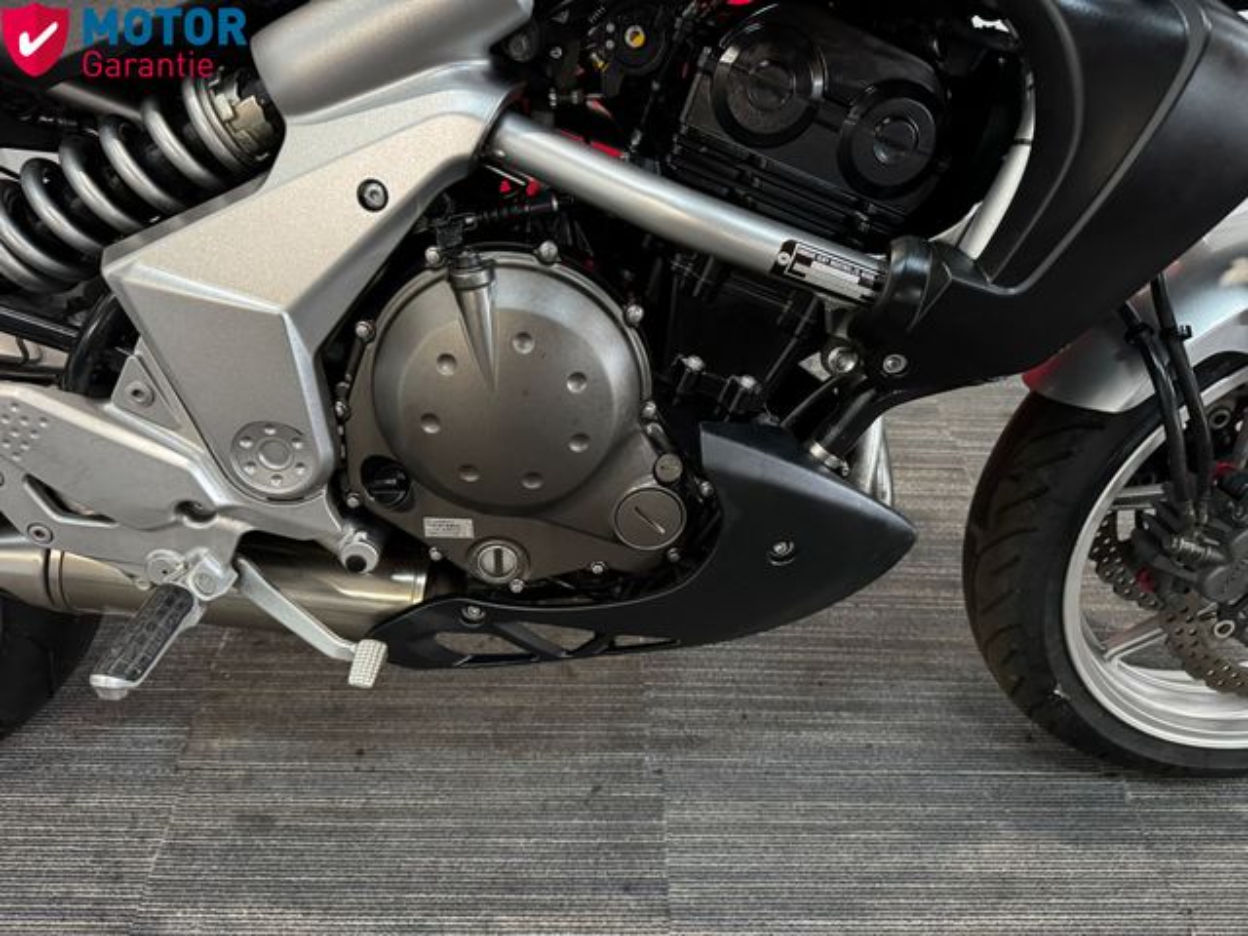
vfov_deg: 56.8
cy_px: 468
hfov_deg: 71.6
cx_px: 624
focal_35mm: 24
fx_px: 865
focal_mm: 6.76
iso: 640
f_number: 1.78
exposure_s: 1/33
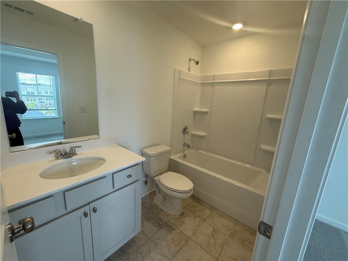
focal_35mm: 14
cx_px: 174
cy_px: 130
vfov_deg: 85.7
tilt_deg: -11.7
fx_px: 141
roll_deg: -3.4
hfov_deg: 102.1
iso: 100
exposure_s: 1/120
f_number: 2.2
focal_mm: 2.22
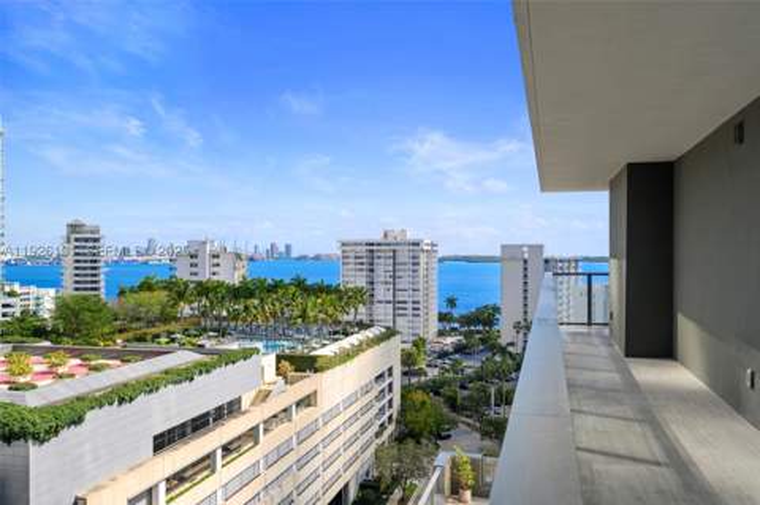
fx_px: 633
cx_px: 380
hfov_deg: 62.0
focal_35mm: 30
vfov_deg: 43.5
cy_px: 252
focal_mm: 30
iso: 100
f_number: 7.1
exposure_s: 1/400
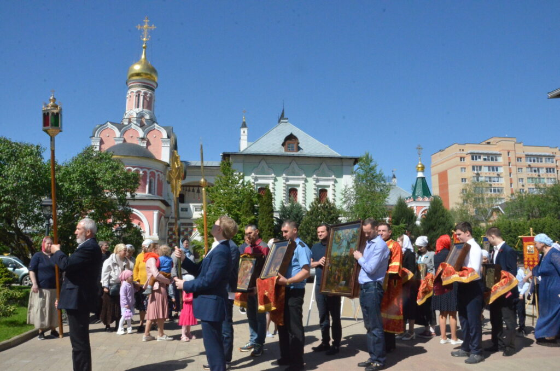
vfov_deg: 47.7
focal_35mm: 27
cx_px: 280
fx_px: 419
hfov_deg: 67.5
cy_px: 186
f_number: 18
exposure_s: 1/1250
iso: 4500
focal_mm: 18
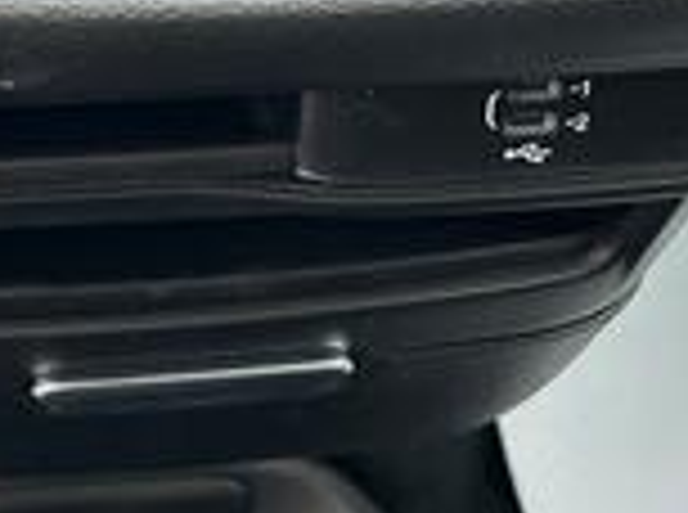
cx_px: 229
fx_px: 2161
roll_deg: -0.7
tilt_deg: -32.6
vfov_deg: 13.3
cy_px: -54
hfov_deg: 18.0
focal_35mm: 109
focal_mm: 5.7
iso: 125
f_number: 1.5
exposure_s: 1/70
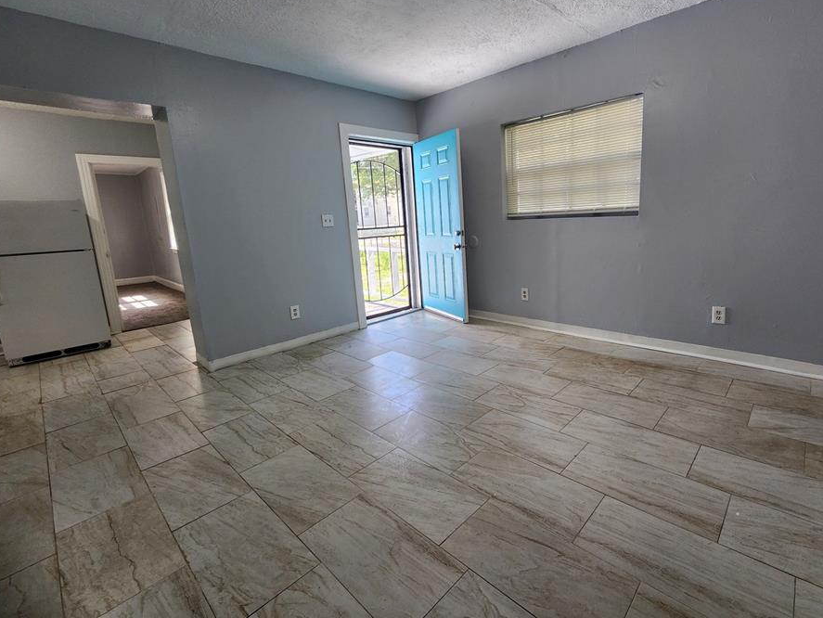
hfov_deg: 97.5
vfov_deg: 81.6
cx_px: 469
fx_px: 357
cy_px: 284
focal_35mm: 15
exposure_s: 1/60
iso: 125
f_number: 2.2
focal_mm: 2.2
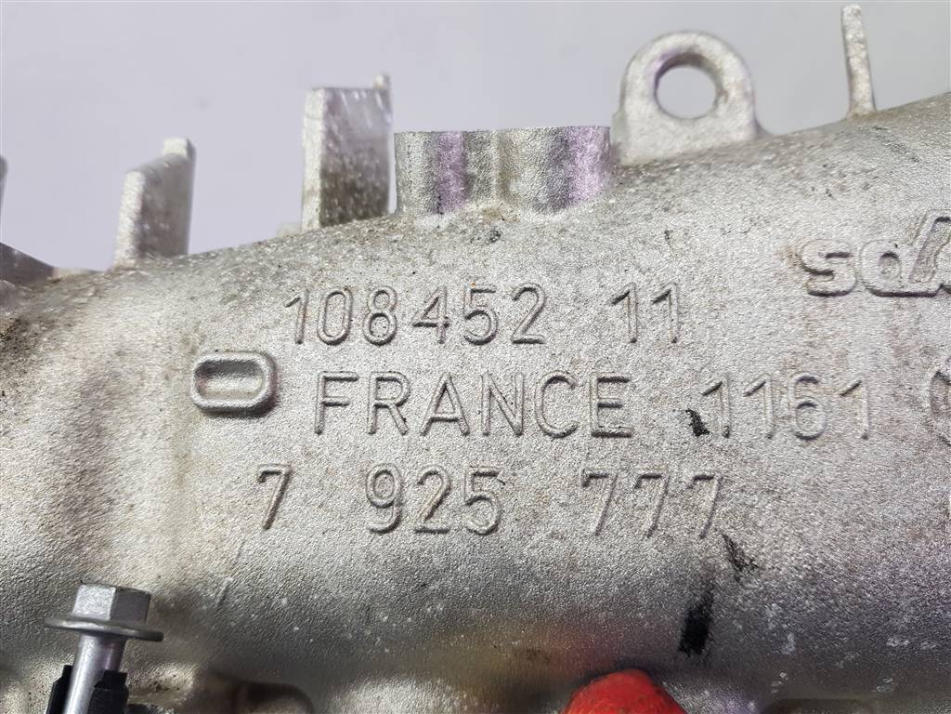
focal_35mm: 26
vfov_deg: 53.1
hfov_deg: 67.3
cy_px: 357
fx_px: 714
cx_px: 476
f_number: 1.7
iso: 50
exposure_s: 1/100
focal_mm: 4.2
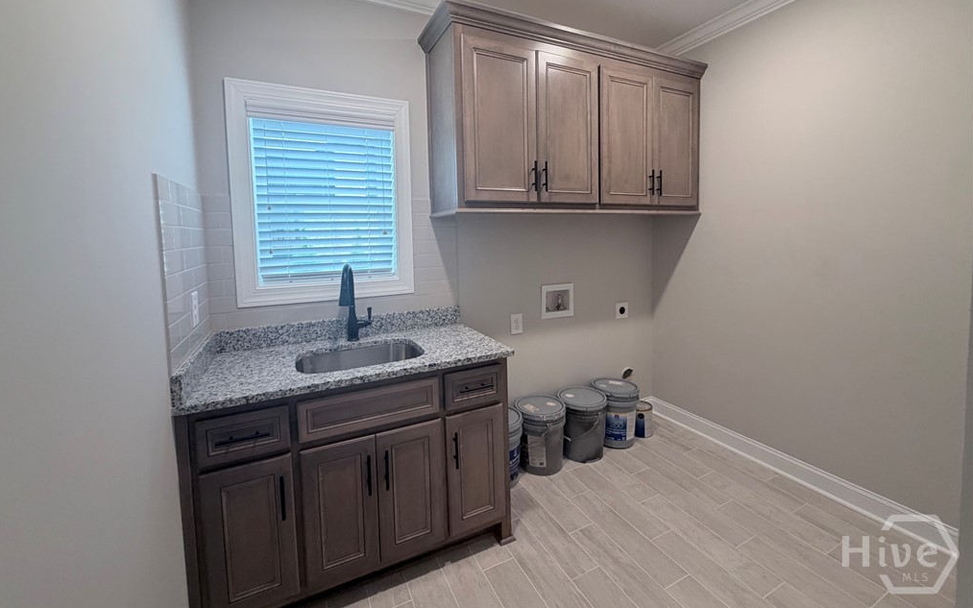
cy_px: 259
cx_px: 482
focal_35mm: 15
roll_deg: +1.7
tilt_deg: -3.3
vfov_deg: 74.3
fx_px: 398
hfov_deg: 101.5
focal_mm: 2.22
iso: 200
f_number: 2.2
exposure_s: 1/60
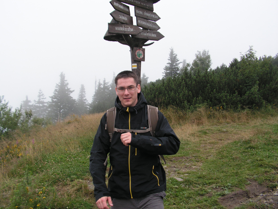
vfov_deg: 38.7
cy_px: 107
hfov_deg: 50.1
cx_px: 136
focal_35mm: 37
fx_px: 297
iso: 50
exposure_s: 1/125
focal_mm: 6
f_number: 3.2
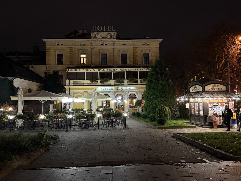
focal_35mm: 26
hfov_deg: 67.3
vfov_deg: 53.1
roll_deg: +1.2
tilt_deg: +3.4
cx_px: 120
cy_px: 90
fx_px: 181
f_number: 1.6
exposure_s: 1/25
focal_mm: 5.96
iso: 640
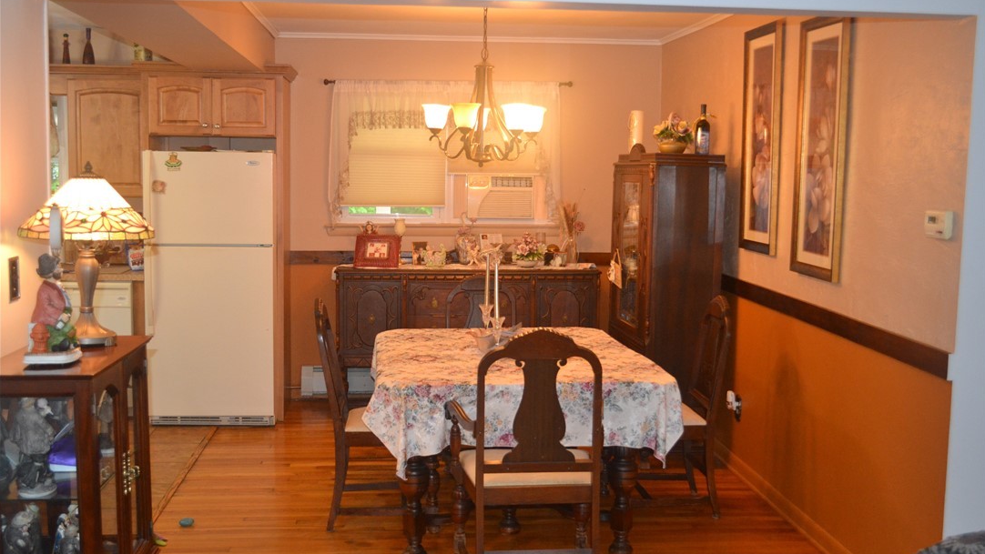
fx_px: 1071
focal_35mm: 41
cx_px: 493
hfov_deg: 49.4
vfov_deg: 29.0
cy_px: 279
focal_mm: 26
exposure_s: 1/60
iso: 1250
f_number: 4.2
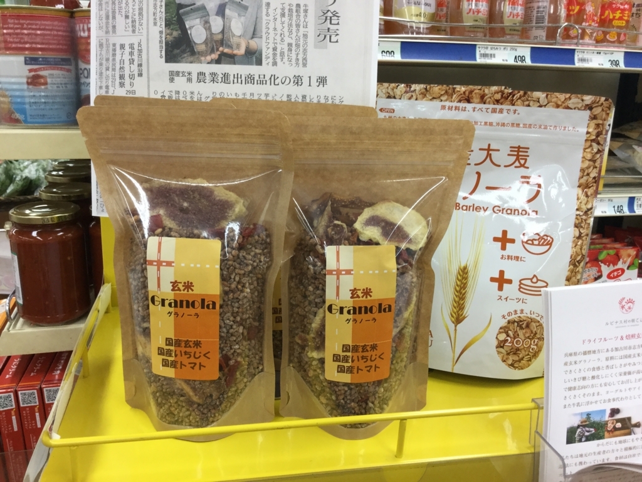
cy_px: 241
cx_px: 321
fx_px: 575
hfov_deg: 58.4
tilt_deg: -15.5
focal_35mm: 31
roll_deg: -0.9
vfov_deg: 45.4
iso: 25
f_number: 2.4
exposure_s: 1/30
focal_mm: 3.3
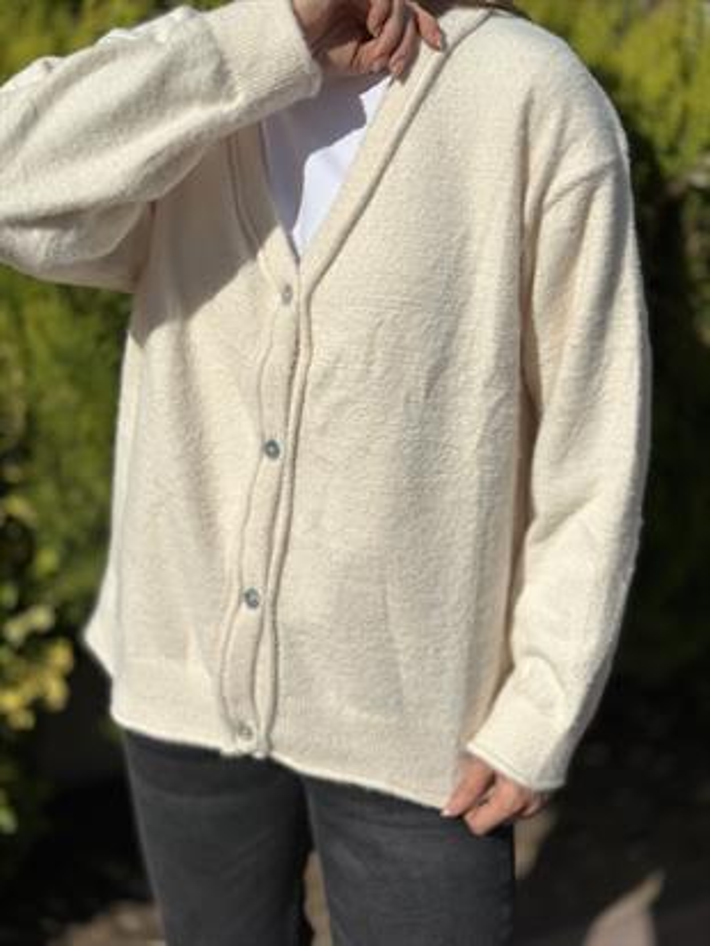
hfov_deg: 30.3
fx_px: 1312
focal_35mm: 48
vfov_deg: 39.6
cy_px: 473
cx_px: 355
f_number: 1.78
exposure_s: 1/18868
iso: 64
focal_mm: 6.86
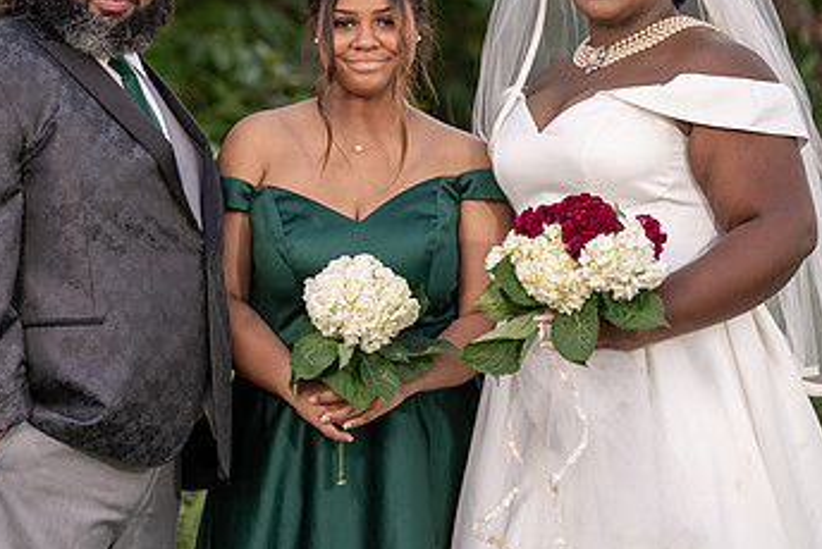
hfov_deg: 6.1
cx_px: 331
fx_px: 7655
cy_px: 183
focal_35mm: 335
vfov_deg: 4.1
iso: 100
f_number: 4
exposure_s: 1/200
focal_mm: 197
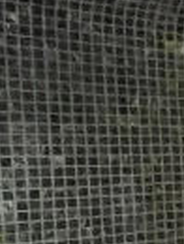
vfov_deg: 19.3
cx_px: 612
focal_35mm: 100
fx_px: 706
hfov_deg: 9.7
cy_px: 208
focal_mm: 1.74
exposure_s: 1/17
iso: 2500
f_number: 2.2
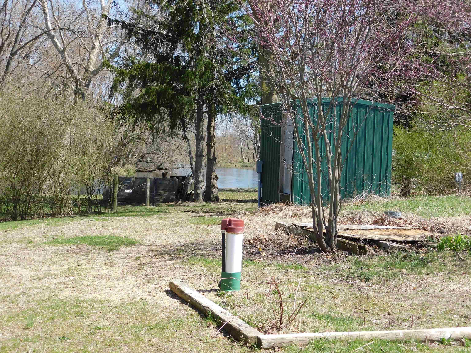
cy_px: 176
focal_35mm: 59
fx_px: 803
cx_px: 236
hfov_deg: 32.7
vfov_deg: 24.8
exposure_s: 1/500
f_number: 4
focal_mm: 10.4
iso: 125
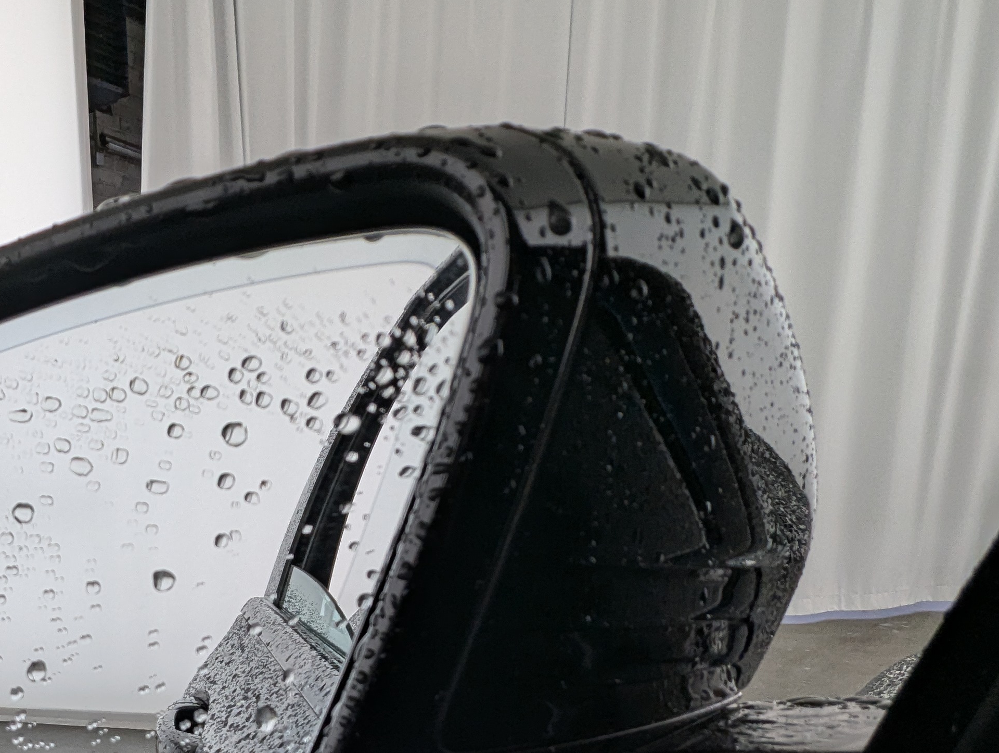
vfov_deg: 38.4
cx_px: 86
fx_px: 983
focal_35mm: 34
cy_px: 705
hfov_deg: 47.9
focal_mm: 2.35
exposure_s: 1/128
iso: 52
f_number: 2.2
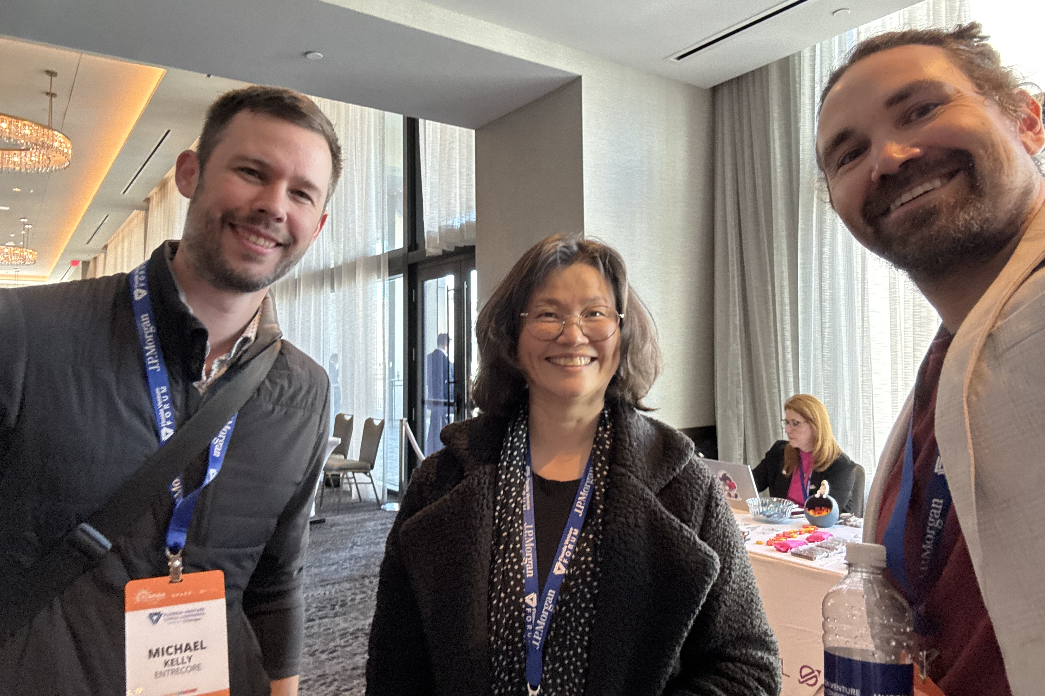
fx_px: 697
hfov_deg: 73.7
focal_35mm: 24
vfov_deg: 53.0
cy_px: 304
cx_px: 524
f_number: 1.9
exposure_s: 1/59
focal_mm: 2.69
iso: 200
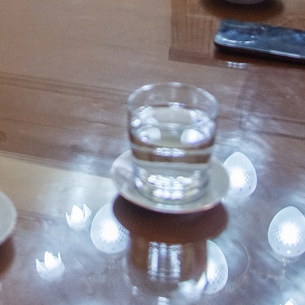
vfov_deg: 15.3
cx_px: -23
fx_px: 1017
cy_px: -198
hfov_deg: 16.6
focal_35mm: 102
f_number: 4
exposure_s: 1/250
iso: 1000
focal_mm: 24
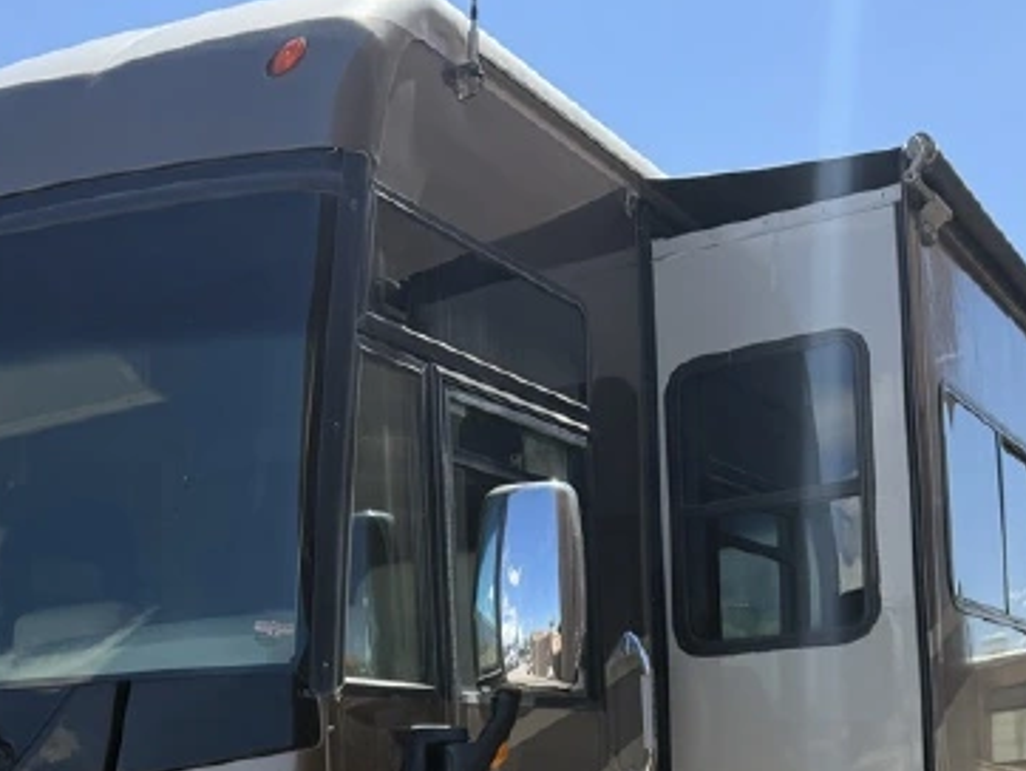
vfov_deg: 25.8
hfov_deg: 35.7
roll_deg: +2.7
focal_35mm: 53
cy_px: 814
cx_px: 320
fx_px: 1572
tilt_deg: -0.6
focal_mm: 6.76
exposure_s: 1/2611
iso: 100
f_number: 1.78
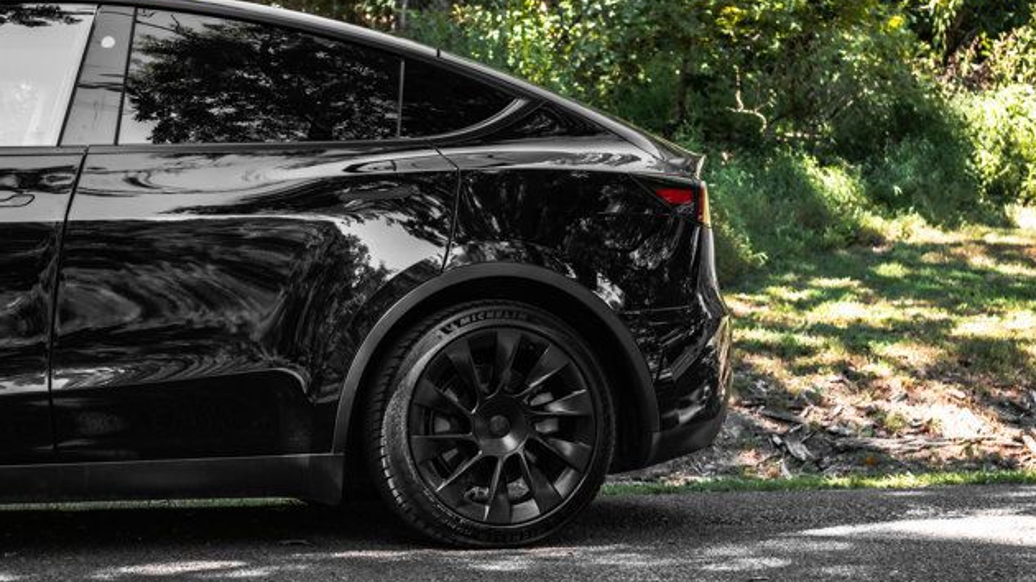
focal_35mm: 66
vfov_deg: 18.2
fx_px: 1813
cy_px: 284
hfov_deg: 31.9
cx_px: 525
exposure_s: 1/400
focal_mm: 62
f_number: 5
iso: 800
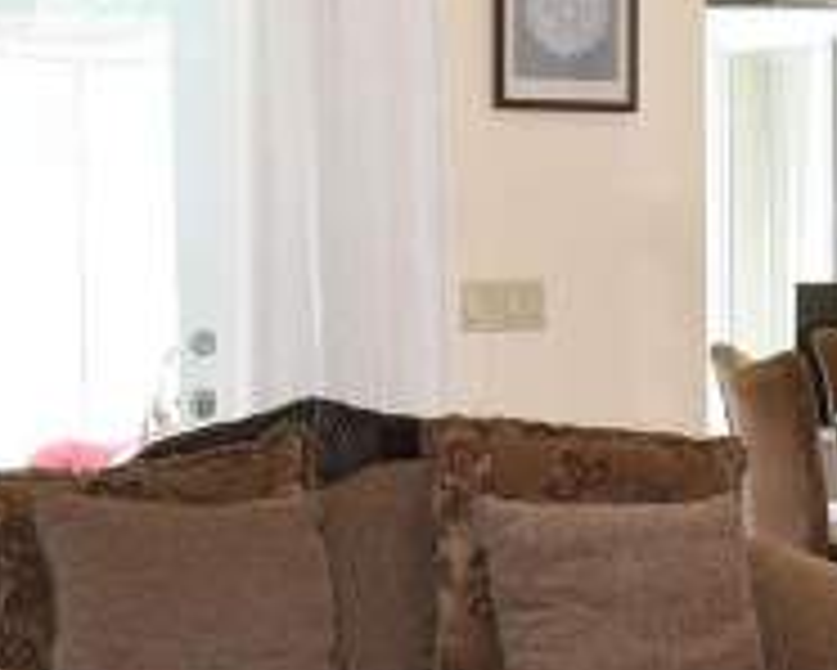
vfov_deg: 12.7
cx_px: 900
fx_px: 2999
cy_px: 501
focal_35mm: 121
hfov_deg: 15.5
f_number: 7.1
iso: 400
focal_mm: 15
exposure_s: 1/15
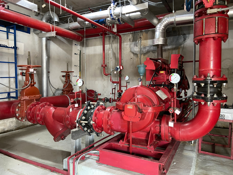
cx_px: 116
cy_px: 88
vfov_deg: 53.1
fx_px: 175
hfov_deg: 67.3
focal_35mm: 26
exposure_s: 1/50
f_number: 1.8
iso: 500
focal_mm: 4.2
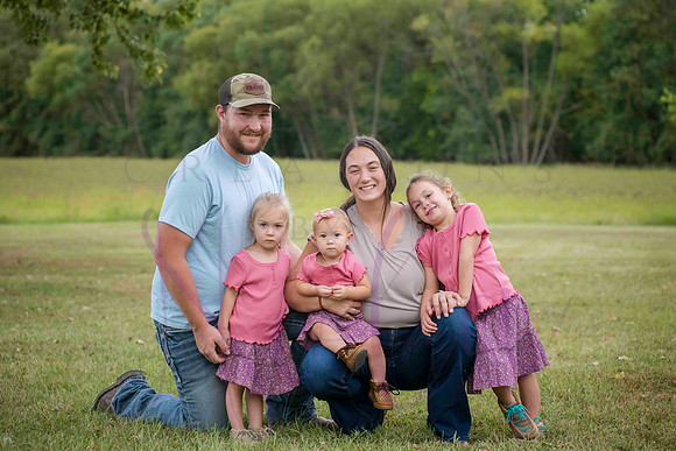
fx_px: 1567
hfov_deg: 24.3
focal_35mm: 83
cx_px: 338
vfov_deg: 16.4
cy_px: 226
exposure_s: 1/500
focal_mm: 80
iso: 400
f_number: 4.5
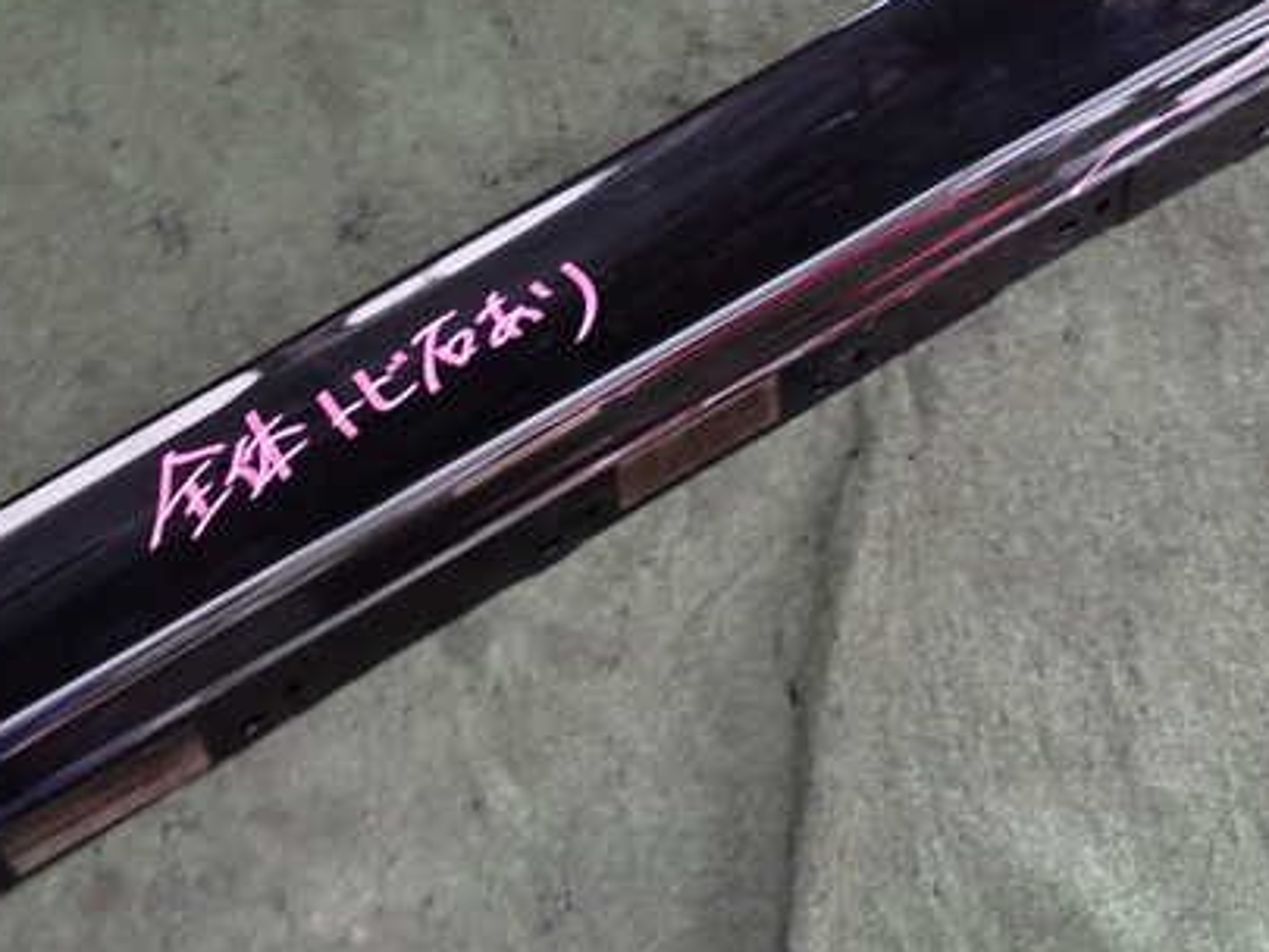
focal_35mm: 37
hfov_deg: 49.4
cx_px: 445
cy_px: 463
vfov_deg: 38.7
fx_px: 1357
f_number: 2
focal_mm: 4.5
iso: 640
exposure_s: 1/30
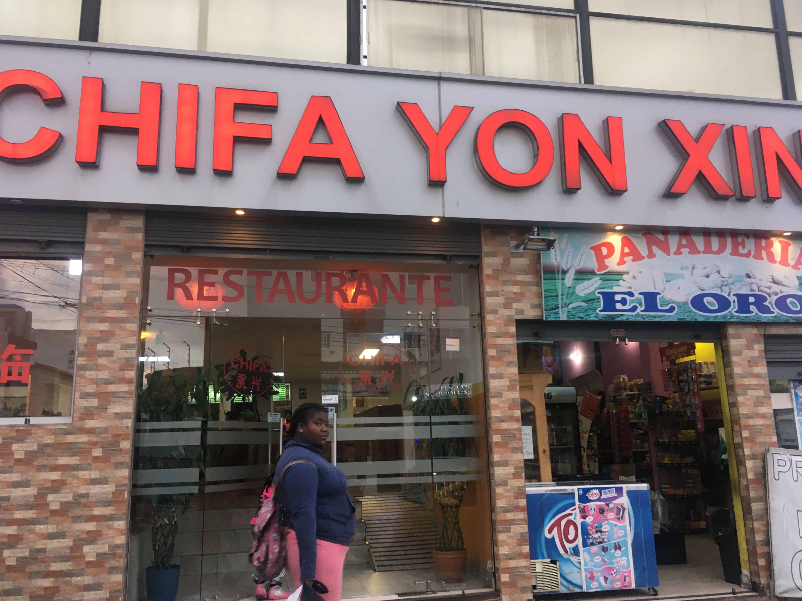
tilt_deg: +11.3
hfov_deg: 61.7
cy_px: 300
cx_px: 401
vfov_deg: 48.2
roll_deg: +3.0
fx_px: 672
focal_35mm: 29
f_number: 2.2
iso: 50
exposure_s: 1/30
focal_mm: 4.15
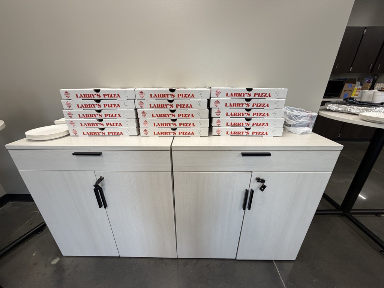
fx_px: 155
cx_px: 192
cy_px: 144
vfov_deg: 85.7
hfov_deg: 102.1
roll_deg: -0.5
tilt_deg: -23.9
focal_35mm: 14
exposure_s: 1/120
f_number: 2.2
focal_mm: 2.22
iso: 200
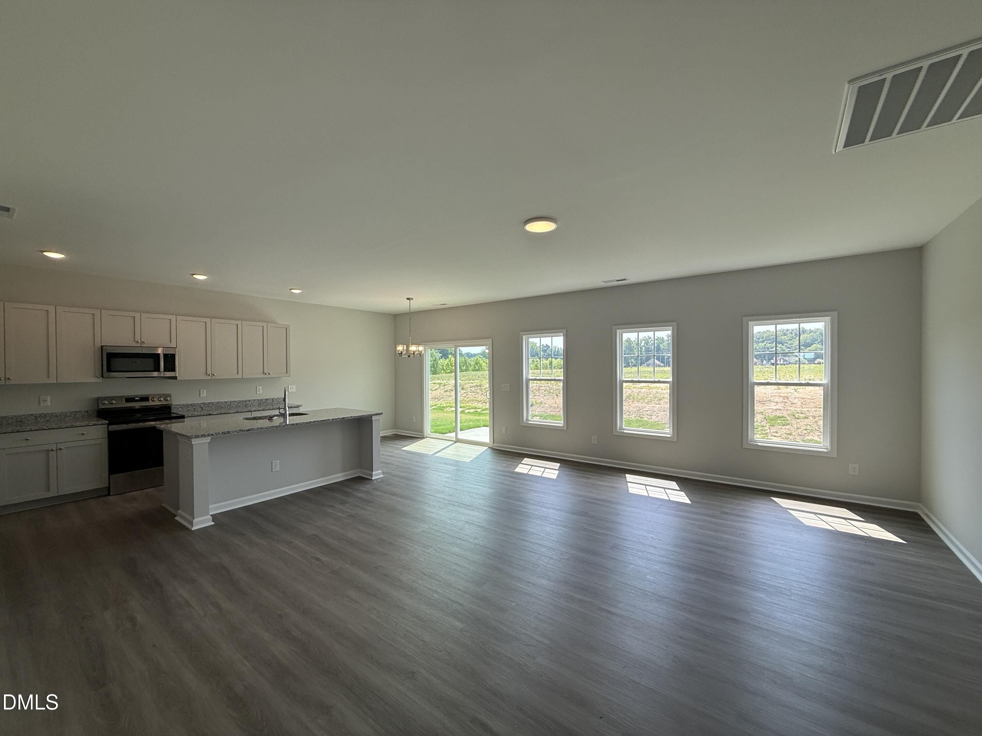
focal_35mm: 14
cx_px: 491
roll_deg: +0.1
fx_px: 397
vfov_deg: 85.7
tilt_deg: +0.5
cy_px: 368
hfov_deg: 102.1
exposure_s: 1/261
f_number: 2.2
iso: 50
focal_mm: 2.22
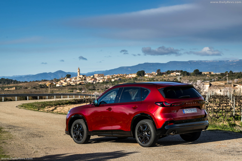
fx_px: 679
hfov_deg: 20.2
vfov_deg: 13.6
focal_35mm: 101
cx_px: 121
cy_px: 80
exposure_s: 1/200
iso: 100
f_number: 9
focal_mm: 101
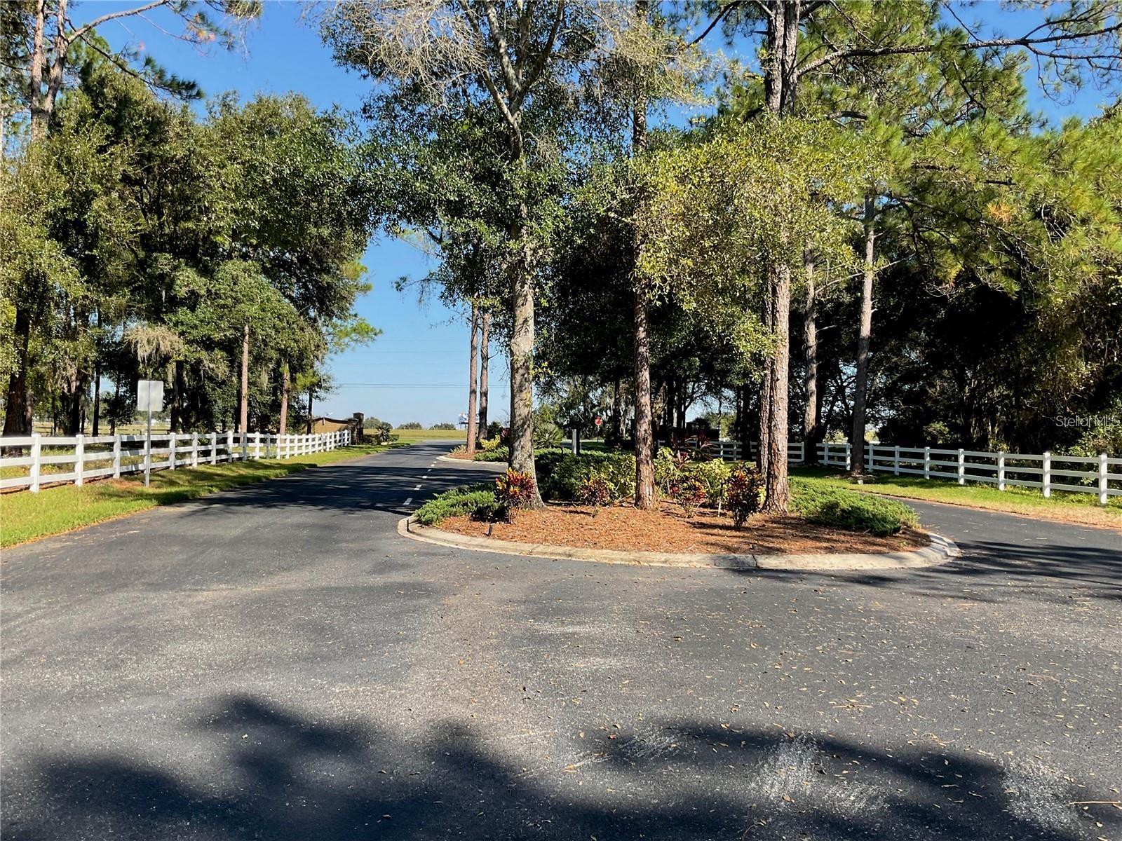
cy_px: 420
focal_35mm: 29
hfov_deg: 61.7
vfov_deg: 48.2
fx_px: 940
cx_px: 561
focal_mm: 3
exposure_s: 1/770
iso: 16
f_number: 1.8
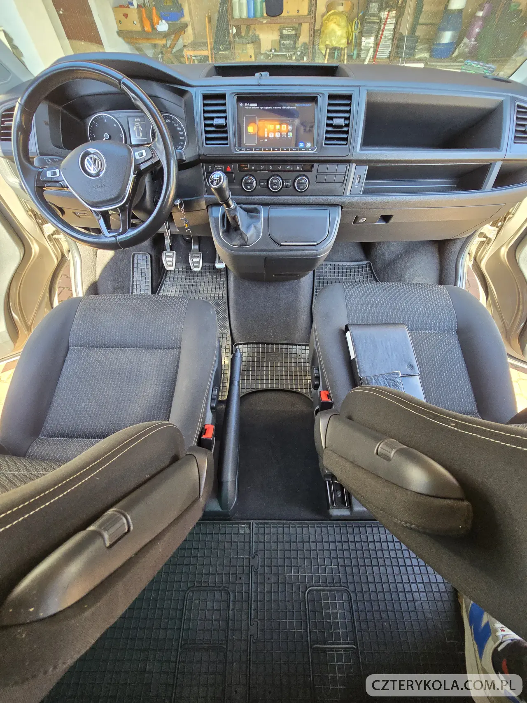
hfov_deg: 89.9
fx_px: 264
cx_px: 264
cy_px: 352
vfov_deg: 106.2
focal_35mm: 13
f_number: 2.2
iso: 100
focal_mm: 2.2
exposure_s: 1/50
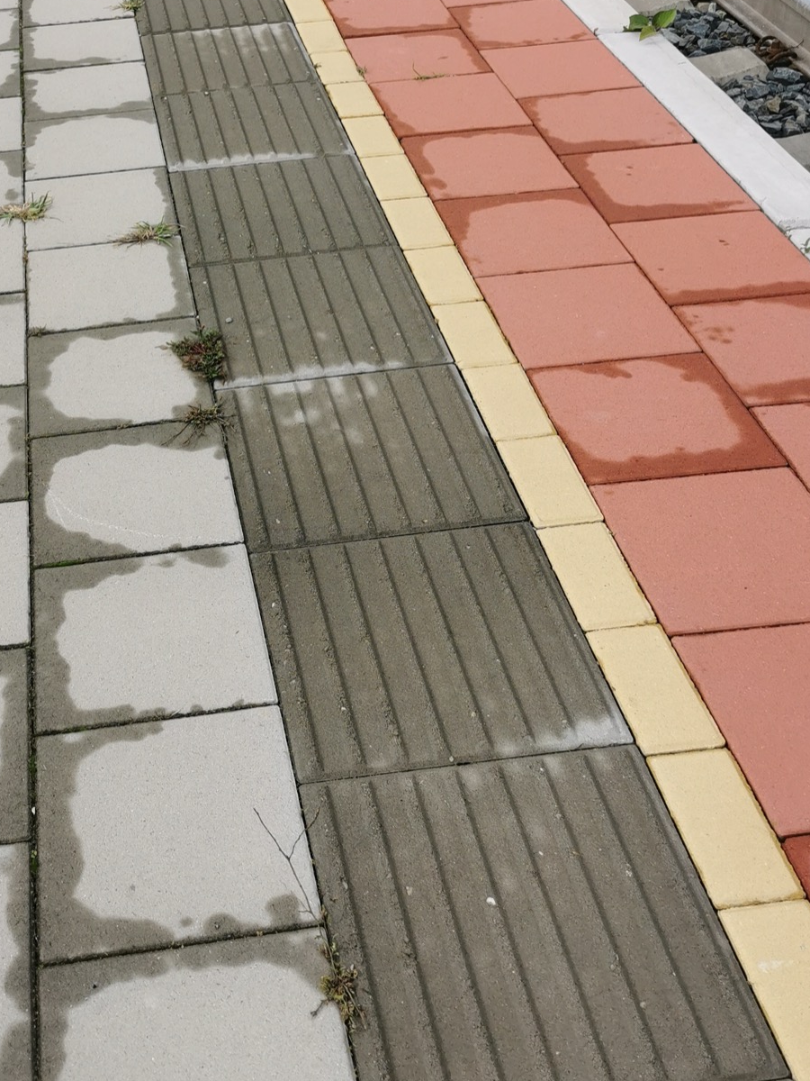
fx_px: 1498
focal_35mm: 48
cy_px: 227
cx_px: 210
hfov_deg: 29.8
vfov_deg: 38.3
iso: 50
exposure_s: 1/2242
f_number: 1.6
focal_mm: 5.56
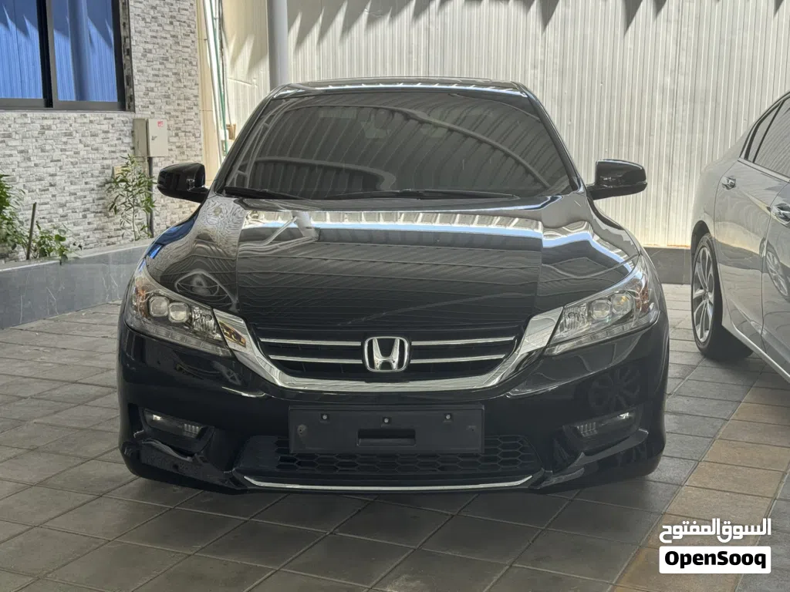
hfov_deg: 39.7
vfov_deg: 30.3
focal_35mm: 48
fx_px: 1095
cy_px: 296
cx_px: 395
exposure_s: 1/121
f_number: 1.78
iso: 64
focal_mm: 6.76
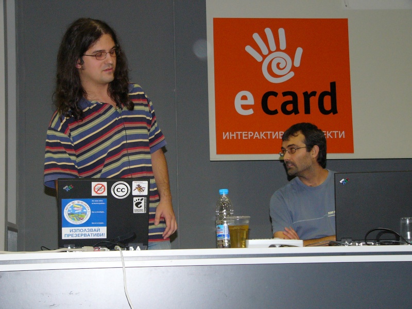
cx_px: 206
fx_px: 857
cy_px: 154
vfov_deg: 20.4
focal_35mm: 72
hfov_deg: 27.0
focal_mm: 12
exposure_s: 1/80
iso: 200
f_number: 2.8
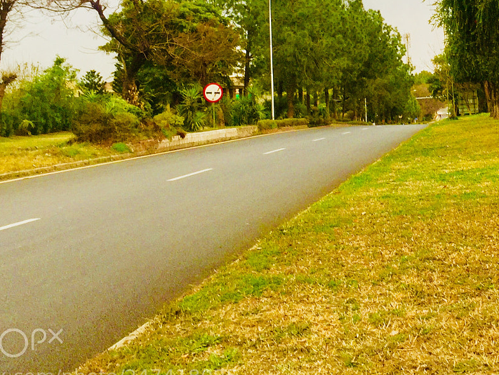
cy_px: 45
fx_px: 851
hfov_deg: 31.7
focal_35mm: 59
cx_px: 413
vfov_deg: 24.2
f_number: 2.2
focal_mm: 4.15
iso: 32
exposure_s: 1/297
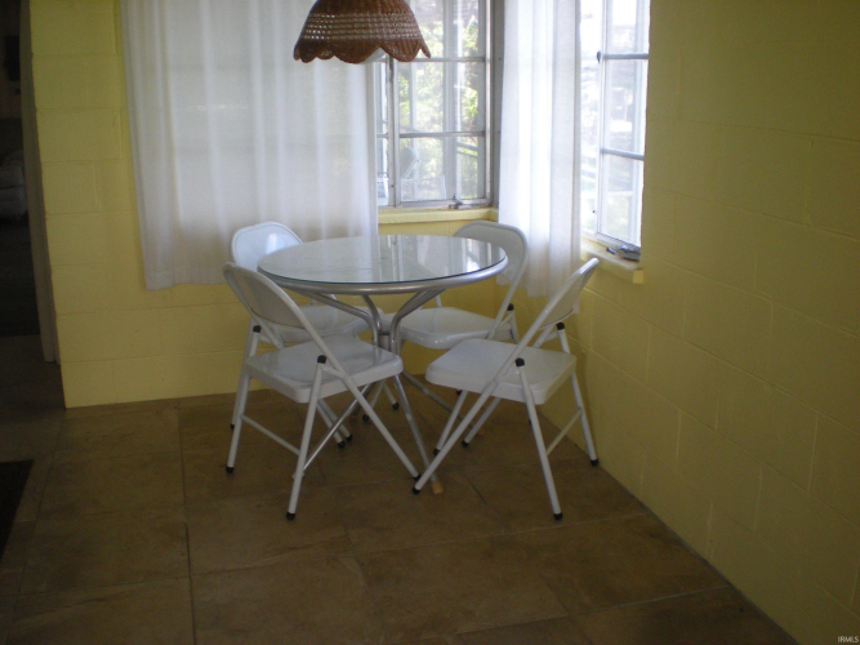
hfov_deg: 49.0
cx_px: 430
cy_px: 322
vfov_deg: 37.7
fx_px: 944
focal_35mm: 38
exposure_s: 1/61.2
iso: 177
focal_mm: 6.3
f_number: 3.1
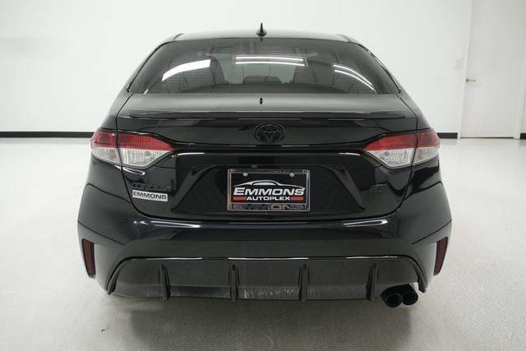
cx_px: 263
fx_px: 497
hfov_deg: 55.8
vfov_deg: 38.9
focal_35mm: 34
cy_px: 176
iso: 800
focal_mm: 23
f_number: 5.6
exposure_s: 1/200
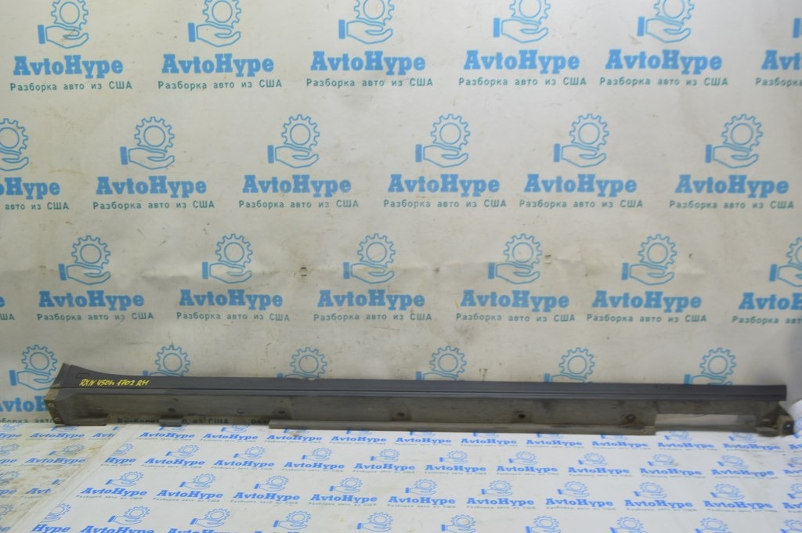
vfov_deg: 47.9
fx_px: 601
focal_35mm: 27
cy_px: 266
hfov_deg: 67.4
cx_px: 401
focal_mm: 18
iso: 400
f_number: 5.6
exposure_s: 1/20
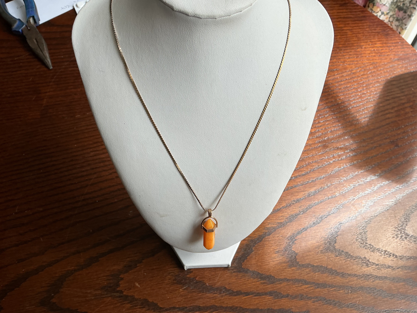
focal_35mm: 29
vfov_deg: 48.2
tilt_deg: -54.9
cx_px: 208
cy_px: 156
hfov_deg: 61.7
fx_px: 349
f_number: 1.8
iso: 20
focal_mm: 3
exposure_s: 1/201
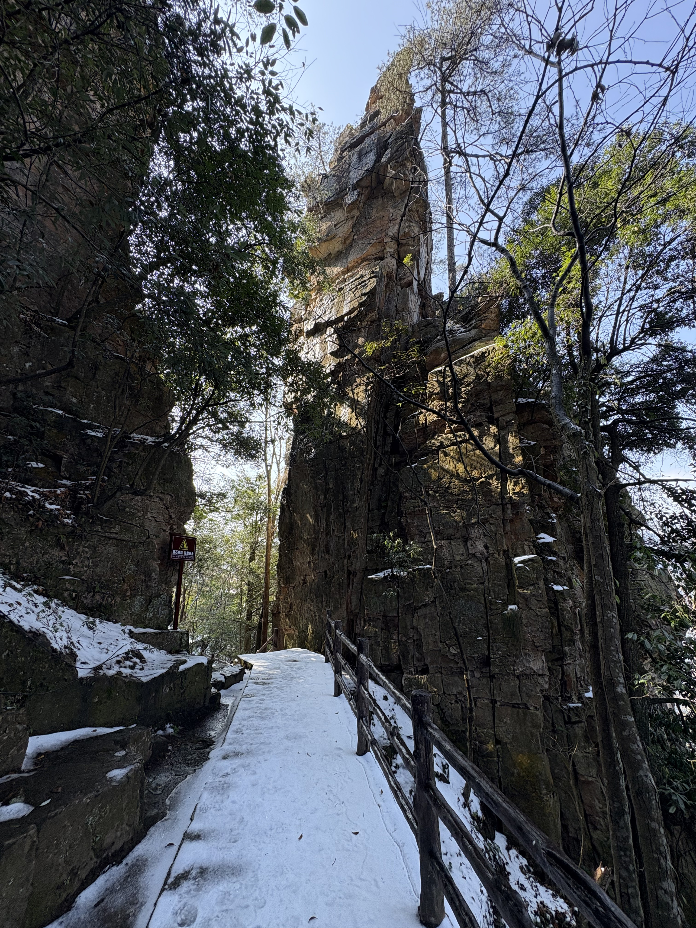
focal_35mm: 14
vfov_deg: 102.1
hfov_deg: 85.7
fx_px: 375
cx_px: 348
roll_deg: +0.3
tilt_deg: +15.9
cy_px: 464
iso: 40
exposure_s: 1/205
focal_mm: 2.22
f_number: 2.2
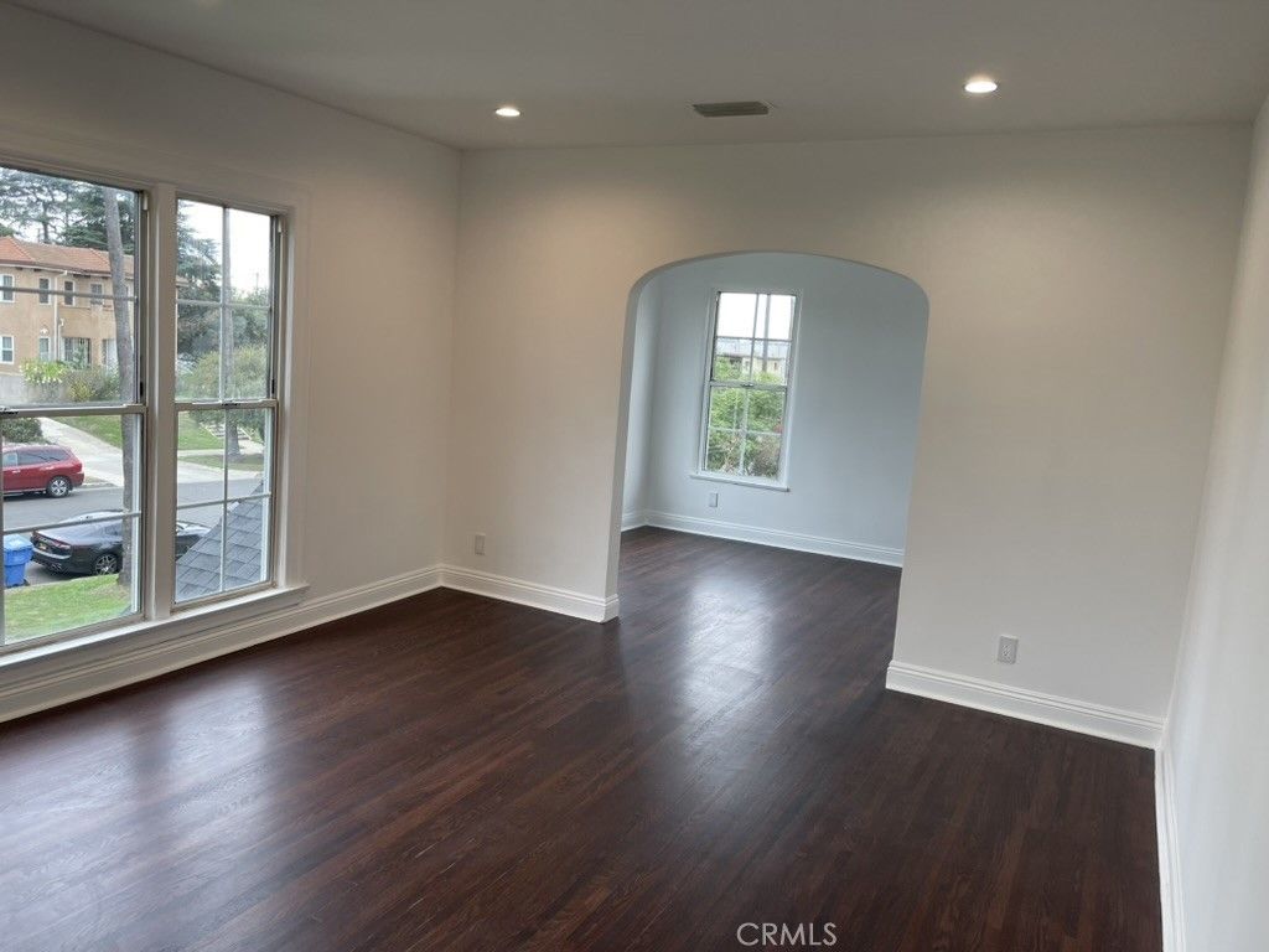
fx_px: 953
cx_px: 634
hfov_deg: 67.3
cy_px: 476
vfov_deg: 53.1
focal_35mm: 26
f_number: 1.6
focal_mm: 5.1
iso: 64
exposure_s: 1/120
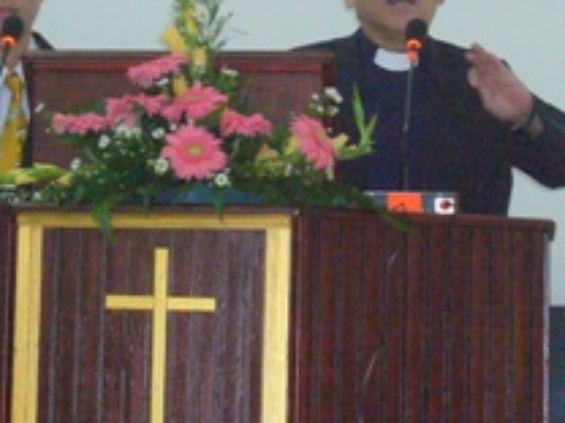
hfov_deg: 12.8
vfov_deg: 9.6
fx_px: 2514
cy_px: 106
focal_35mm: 154
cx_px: 196
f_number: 4
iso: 400
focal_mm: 9.6
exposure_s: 1/20
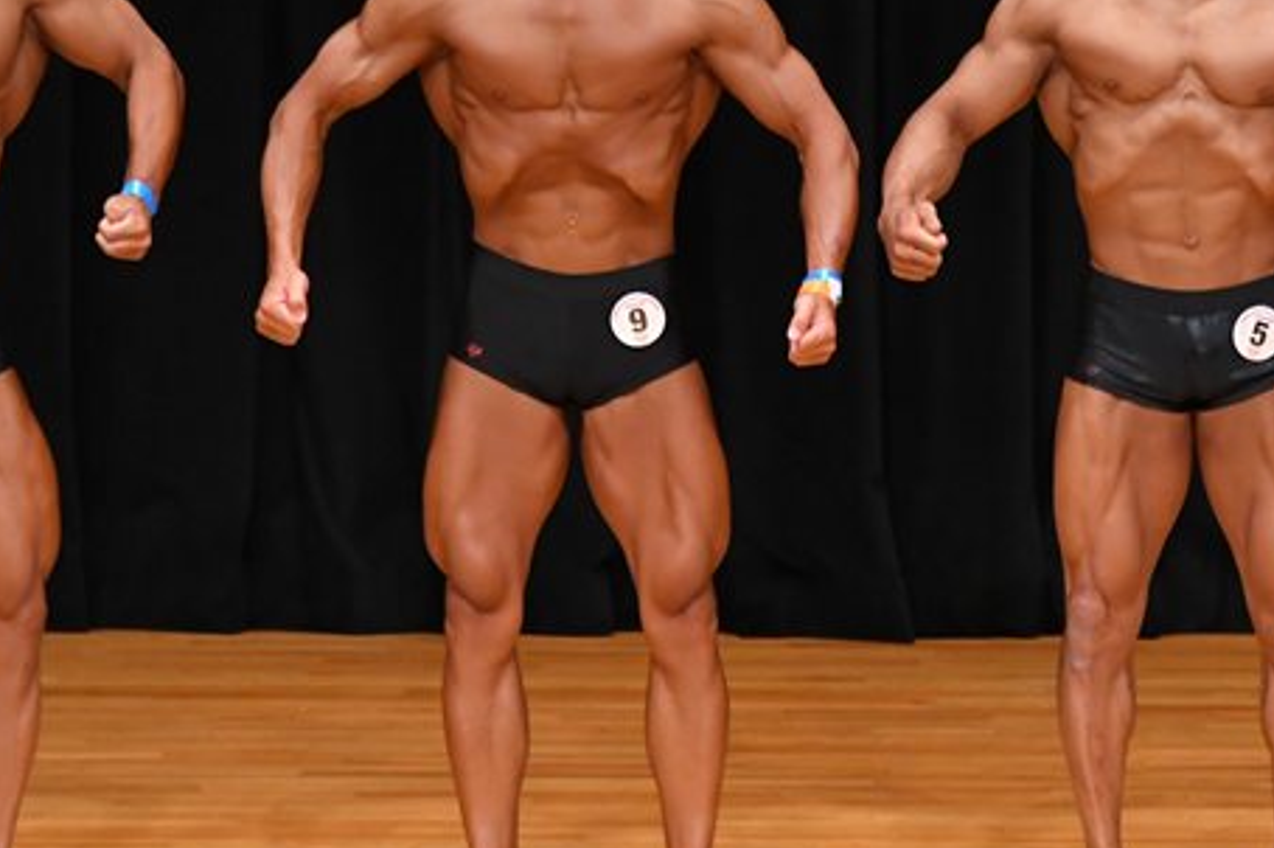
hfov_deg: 4.2
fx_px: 17221
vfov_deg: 2.8
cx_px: 925
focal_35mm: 487
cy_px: 309
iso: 3200
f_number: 5.6
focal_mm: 190
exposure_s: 1/400
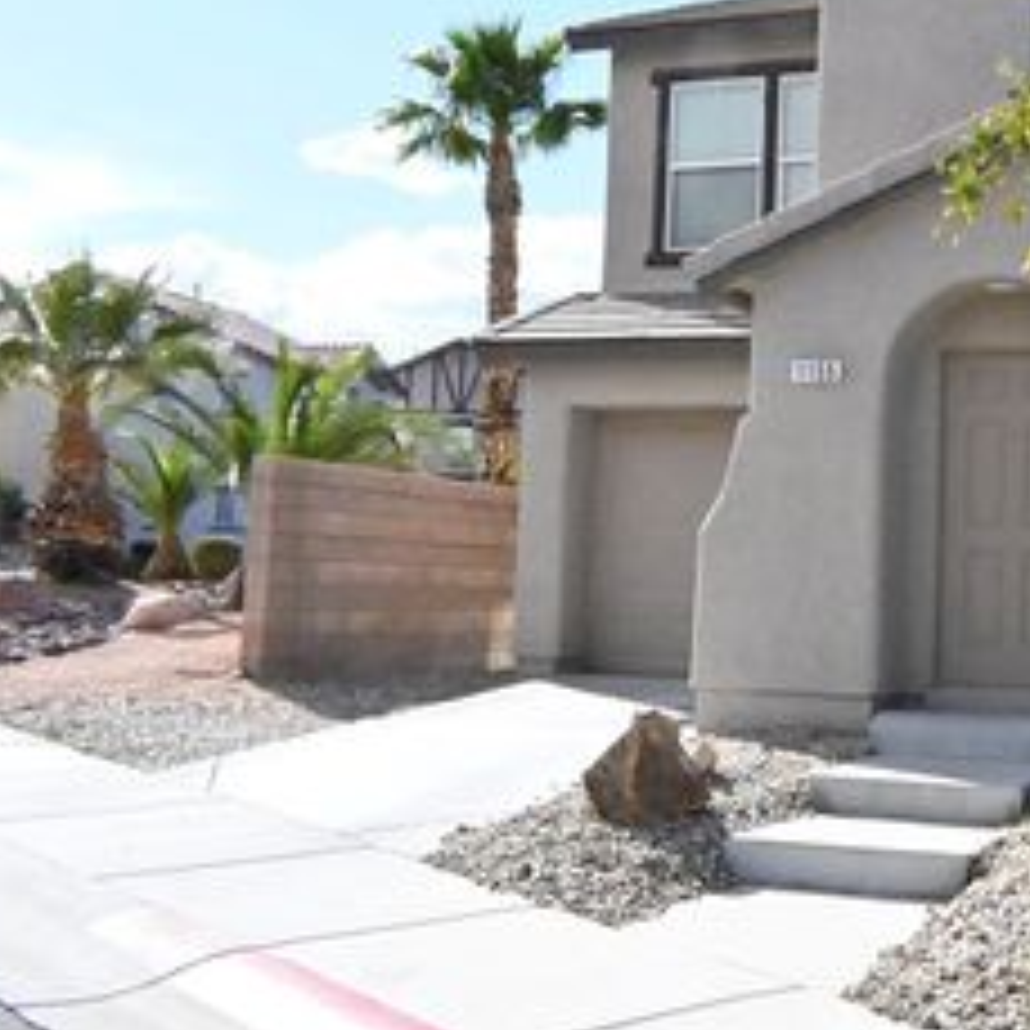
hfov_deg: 32.8
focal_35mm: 50
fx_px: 1683
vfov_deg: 33.9
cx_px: 868
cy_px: 421
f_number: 22
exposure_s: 1/3200
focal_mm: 18
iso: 16000
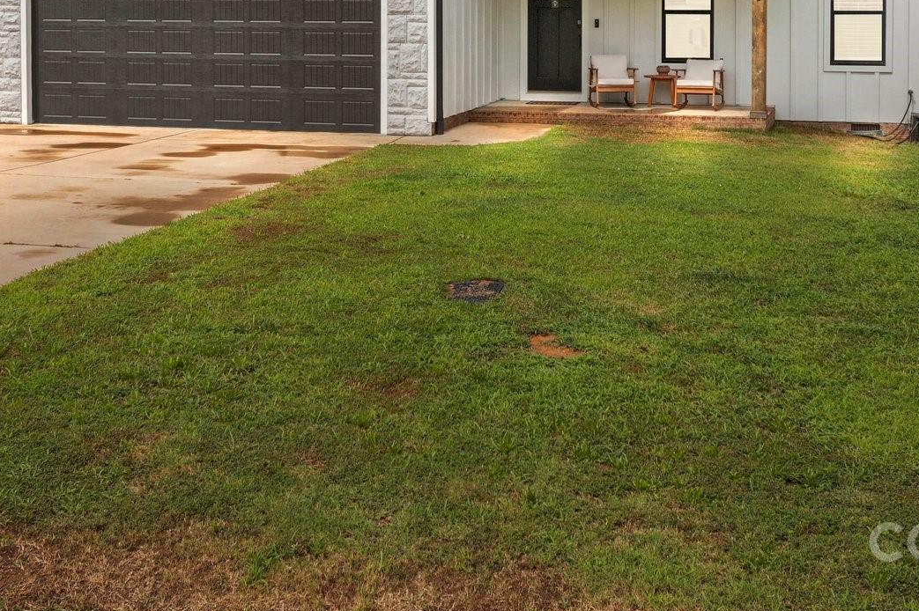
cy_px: 18
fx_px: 1403
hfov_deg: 36.3
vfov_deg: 23.7
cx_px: 465
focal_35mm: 55
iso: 100
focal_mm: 10.26
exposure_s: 1/500
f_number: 5.6
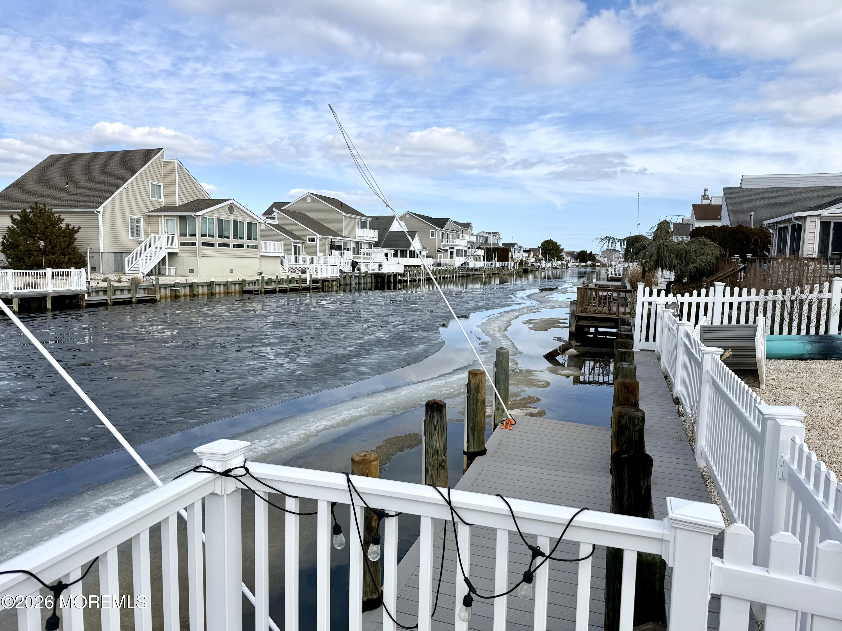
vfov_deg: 56.8
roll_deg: -1.0
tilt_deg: -4.3
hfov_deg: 71.6
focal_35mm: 24
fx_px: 584
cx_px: 421
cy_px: 316
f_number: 1.78
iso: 80
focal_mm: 6.76
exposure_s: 1/5714
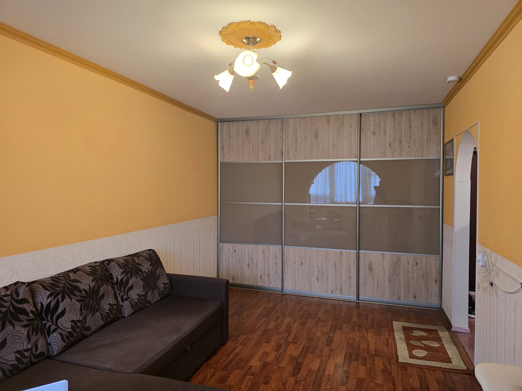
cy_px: 196
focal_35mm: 23
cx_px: 261
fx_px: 347
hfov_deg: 73.9
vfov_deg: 58.9
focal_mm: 6.3
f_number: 1.7
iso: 400
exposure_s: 1/120
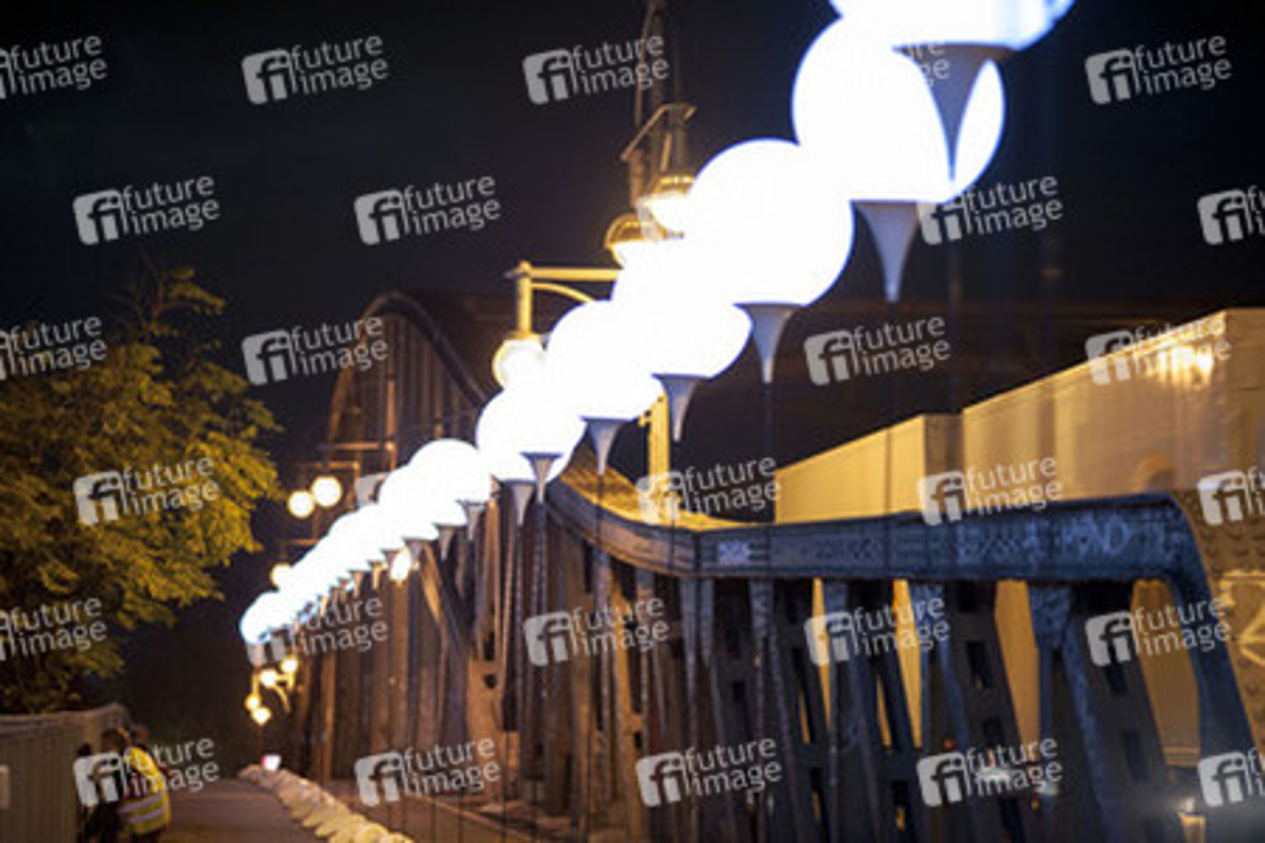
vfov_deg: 13.0
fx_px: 3689
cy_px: 422
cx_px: 632
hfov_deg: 19.5
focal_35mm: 105
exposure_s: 1/50
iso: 2000
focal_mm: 105
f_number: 2.2
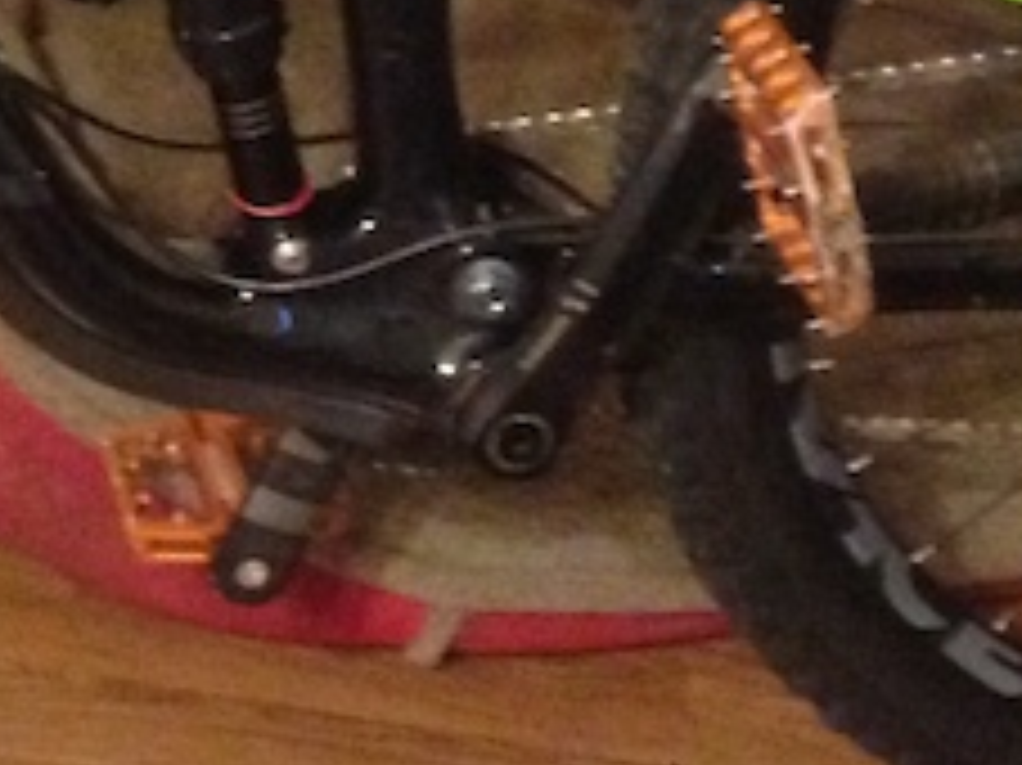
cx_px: 81
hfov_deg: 13.1
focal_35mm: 149
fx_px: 4397
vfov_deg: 9.8
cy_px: -72
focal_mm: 4.12
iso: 800
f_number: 2.4
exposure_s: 1/15
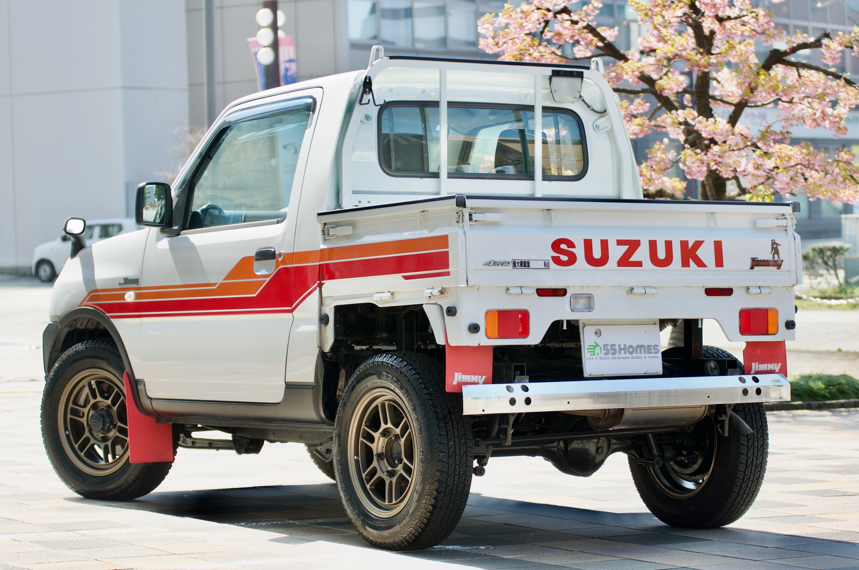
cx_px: 430
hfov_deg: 19.5
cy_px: 285
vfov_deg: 13.0
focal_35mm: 105
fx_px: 2502
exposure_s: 1/500
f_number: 4
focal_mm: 70
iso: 200
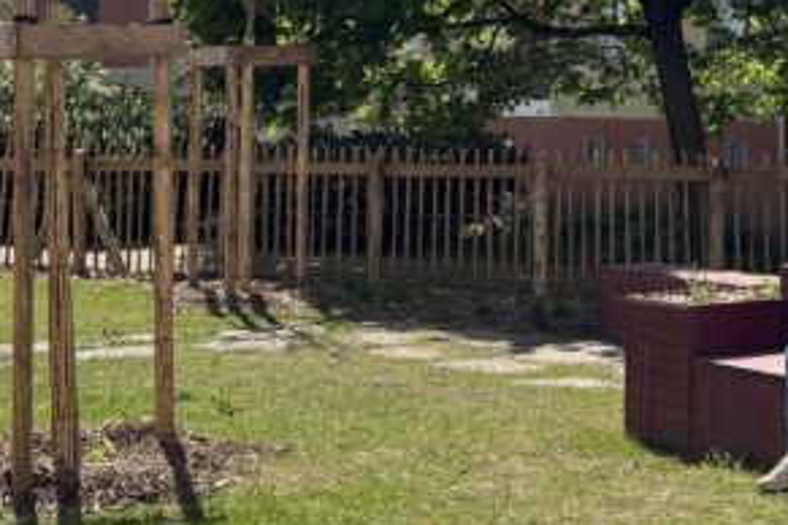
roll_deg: +1.1
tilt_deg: +4.0
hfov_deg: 21.0
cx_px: 709
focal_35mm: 95
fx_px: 2079
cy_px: -111
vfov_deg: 14.0
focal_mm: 5.96
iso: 50
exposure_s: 1/2933
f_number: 1.6
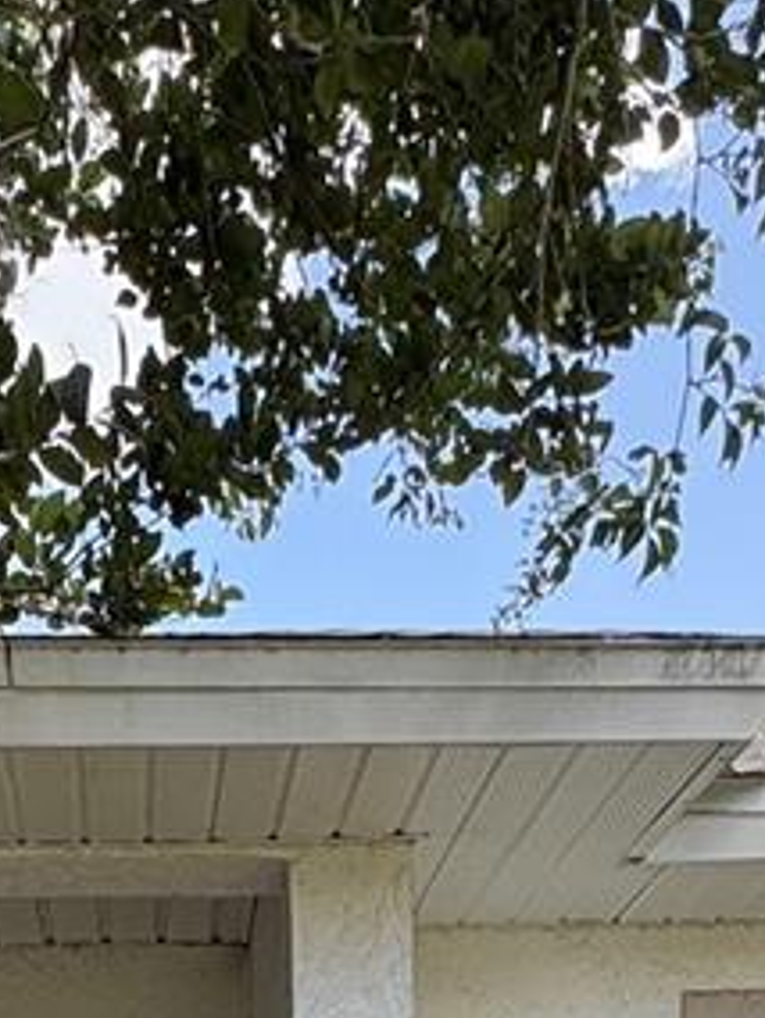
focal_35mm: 59
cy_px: 1657
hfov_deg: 24.6
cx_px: 207
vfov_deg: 23.5
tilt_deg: -5.8
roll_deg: +0.5
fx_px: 1737
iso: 40
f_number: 2.2
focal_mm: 2.22
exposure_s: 1/364
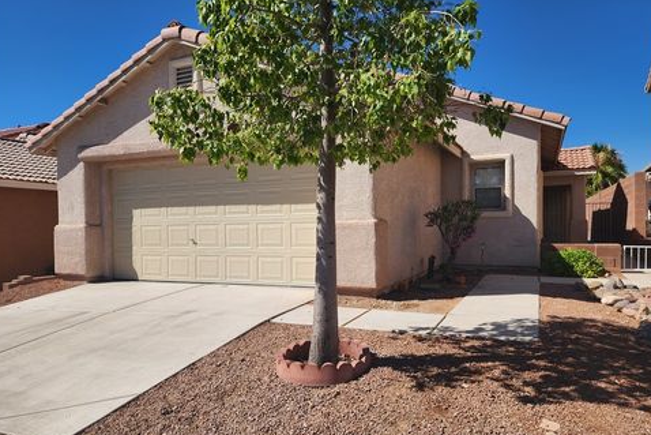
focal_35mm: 25
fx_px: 452
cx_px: 327
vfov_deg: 51.3
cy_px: 230
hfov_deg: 71.5
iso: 12
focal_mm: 6.4
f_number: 1.8
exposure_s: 1/1272
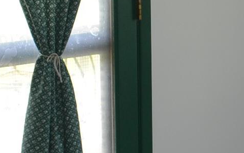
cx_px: 147
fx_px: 878
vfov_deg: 9.8
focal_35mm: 132
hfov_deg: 15.8
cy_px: -39
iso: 360
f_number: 4
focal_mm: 18
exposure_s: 1/125
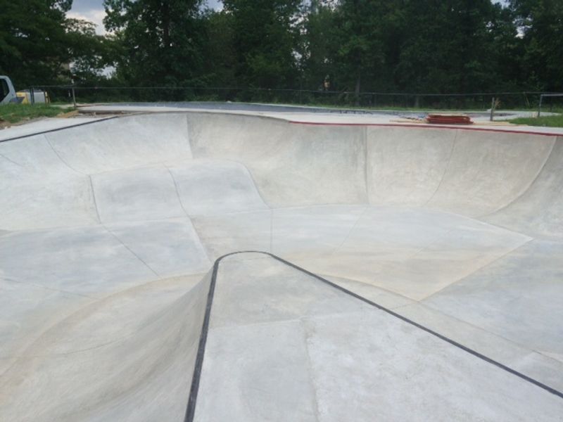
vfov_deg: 42.9
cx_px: 282
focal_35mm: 33
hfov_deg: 55.4
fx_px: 537
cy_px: 211
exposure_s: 1/2008
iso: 50
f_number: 2.4
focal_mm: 4.12
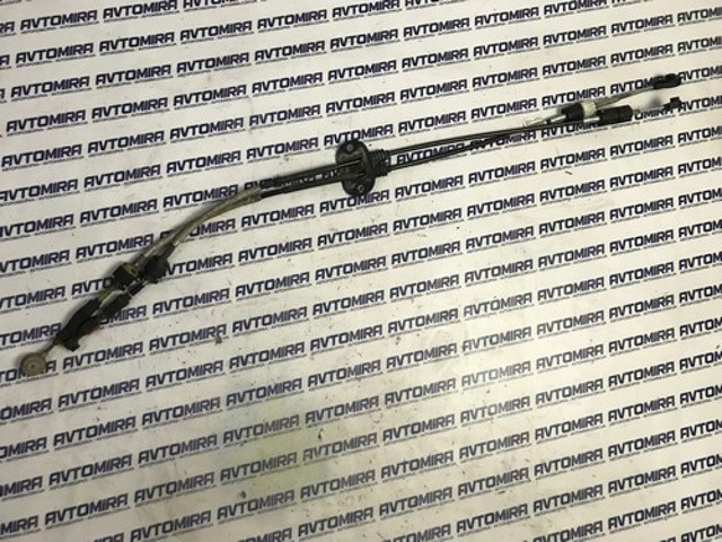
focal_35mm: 28
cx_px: 361
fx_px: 584
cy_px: 271
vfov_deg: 49.7
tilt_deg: -82.8
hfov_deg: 63.4
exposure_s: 1/33
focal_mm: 3.99
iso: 25
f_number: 1.8
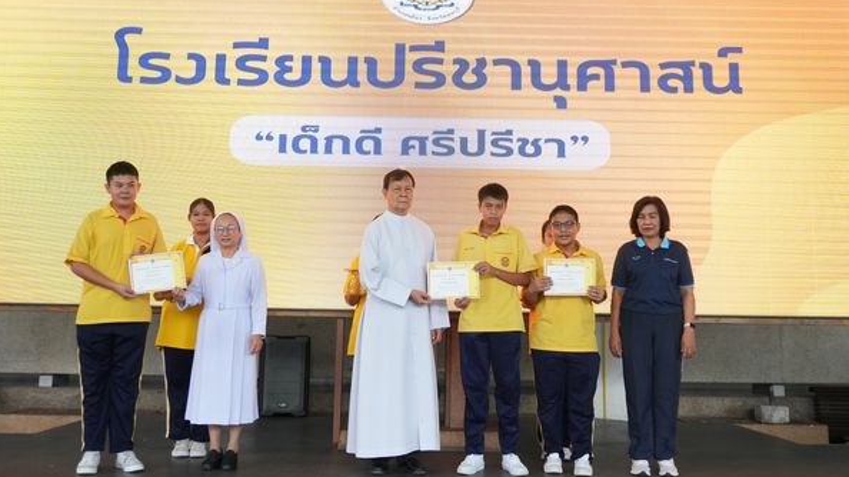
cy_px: 200
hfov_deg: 54.6
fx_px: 822
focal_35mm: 37
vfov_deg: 32.3
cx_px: 423
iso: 1600
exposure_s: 1/200
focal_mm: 23
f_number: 4.5
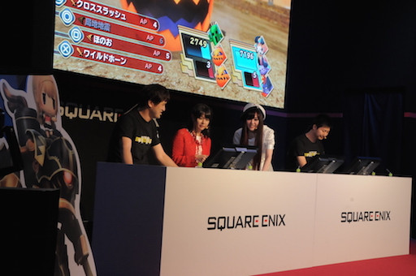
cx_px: 208
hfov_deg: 35.1
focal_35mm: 57
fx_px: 658
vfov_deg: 23.7
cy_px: 138
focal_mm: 38
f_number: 13
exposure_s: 1/60
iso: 1600
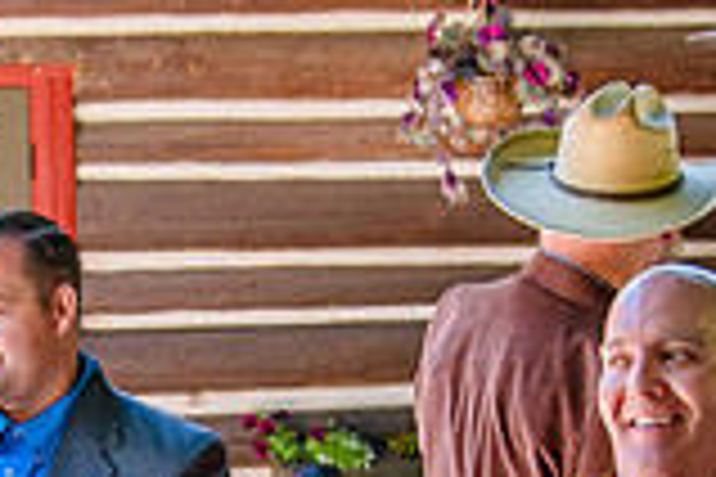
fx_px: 3182
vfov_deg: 8.4
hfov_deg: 12.8
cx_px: 213
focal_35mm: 160
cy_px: 652
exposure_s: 1/400
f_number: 4
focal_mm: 38
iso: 1600
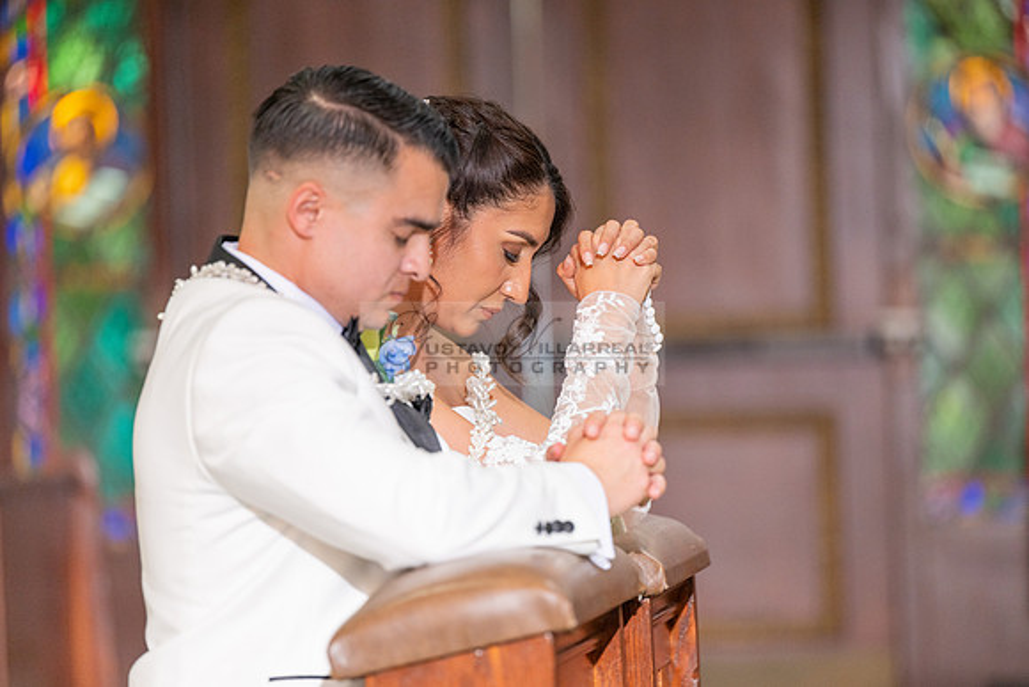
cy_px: 344
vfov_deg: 6.9
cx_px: 514
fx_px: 5718
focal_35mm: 200
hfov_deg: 10.3
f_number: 3.2
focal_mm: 200
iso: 1000
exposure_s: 1/200
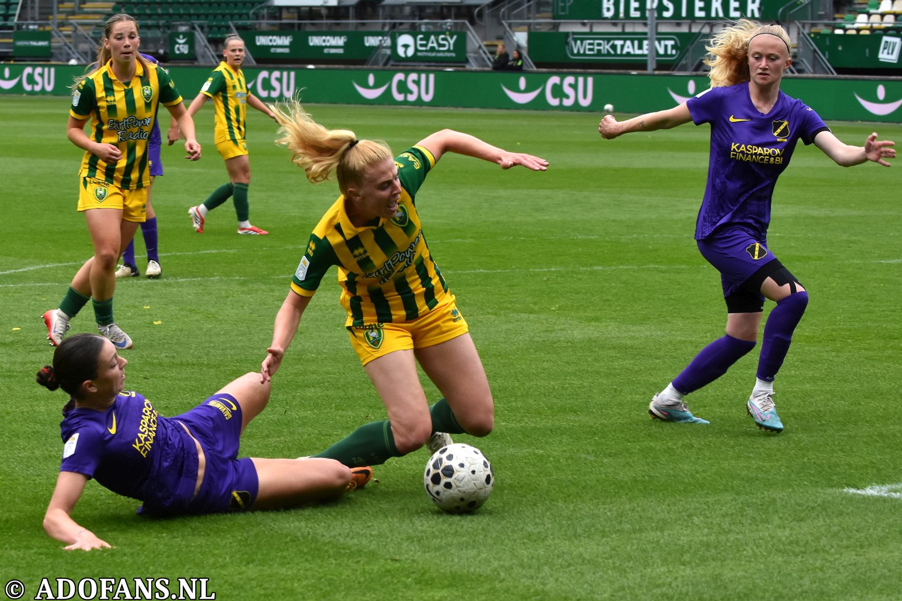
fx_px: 2631
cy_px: 300
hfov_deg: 19.5
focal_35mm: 105
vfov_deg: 13.0
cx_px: 451
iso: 500
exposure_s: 1/800
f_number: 4
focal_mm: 70
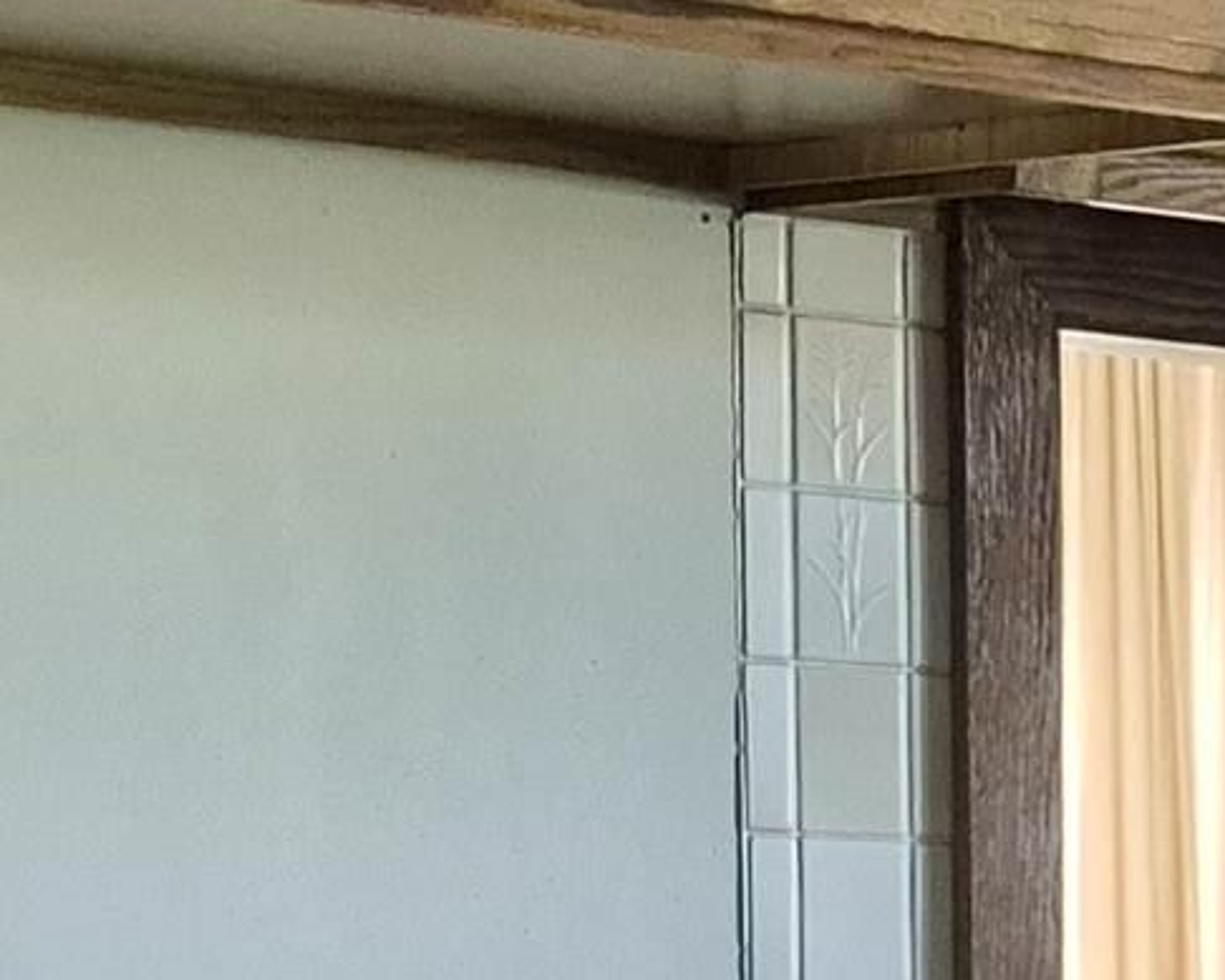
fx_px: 5149
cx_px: 2541
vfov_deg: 10.3
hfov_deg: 11.9
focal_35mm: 142
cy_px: 1748
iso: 1000
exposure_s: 1/120
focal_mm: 5.4
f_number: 1.8
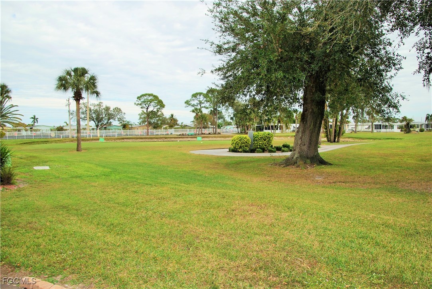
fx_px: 288
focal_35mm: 24
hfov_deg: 73.7
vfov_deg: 53.2
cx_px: 216
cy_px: 144
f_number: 6.3
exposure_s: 1/160
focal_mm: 16
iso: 100
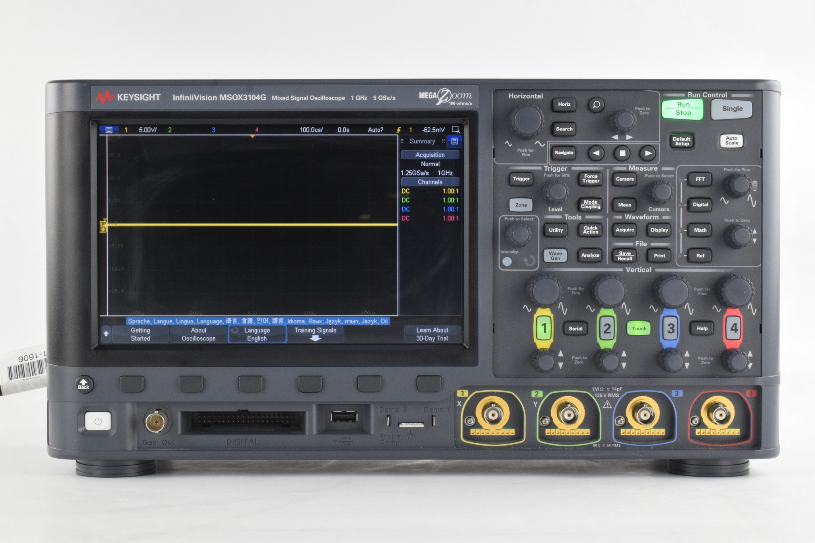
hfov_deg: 29.2
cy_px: 272
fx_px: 1562
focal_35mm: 69
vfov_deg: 19.7
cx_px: 408
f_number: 22
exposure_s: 1/30
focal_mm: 46
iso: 1600
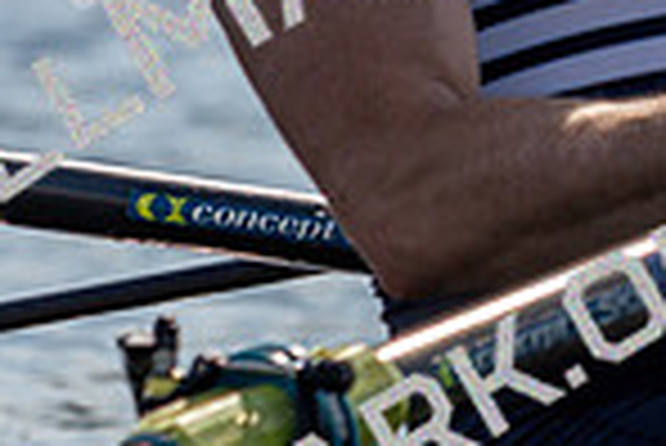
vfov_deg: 1.3
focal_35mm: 1088
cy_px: -97
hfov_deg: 1.9
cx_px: -572
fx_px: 20147
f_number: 5.6
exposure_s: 1/1600
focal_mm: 277
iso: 125
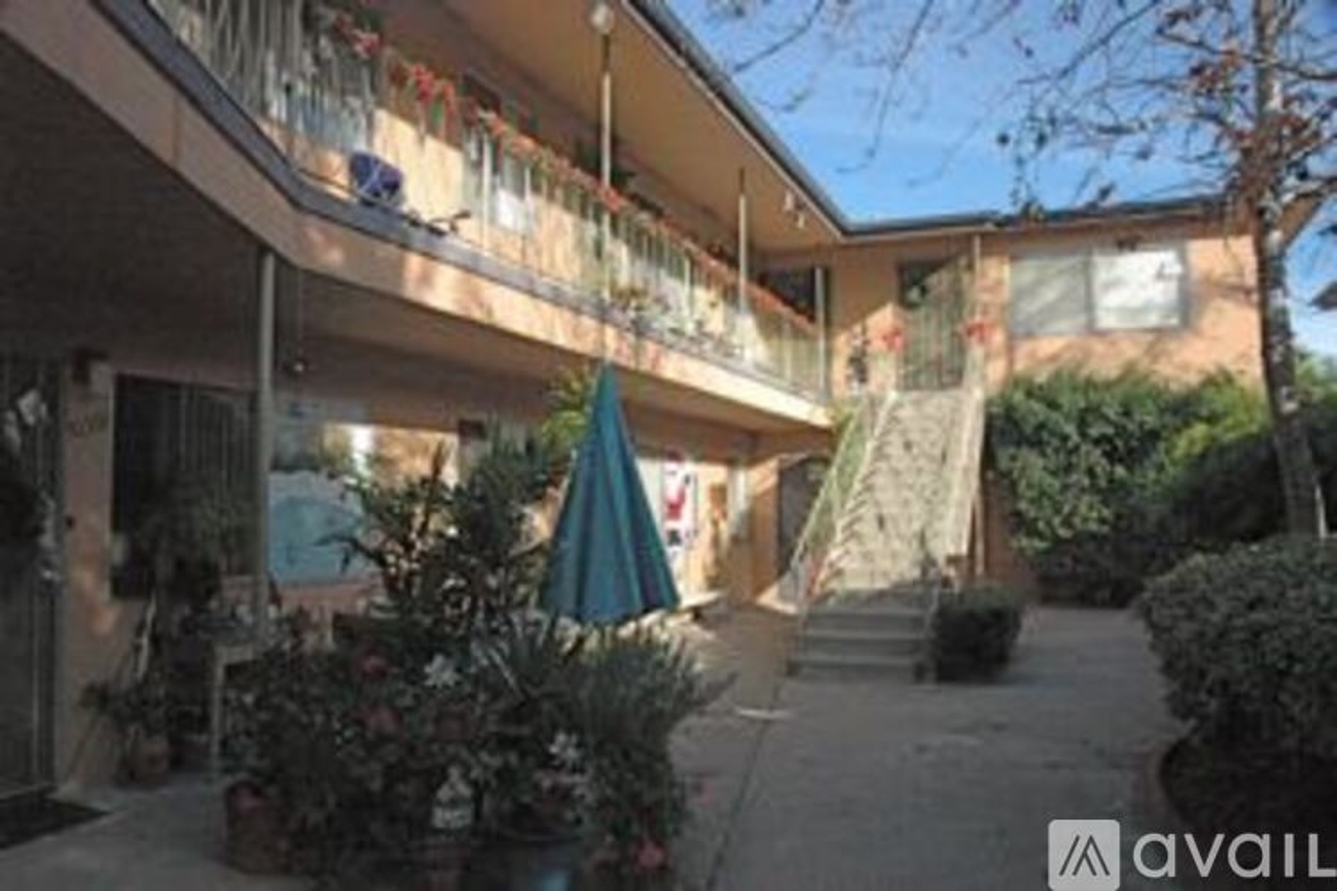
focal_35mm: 27
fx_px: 1003
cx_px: 668
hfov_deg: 67.4
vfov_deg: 47.9
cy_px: 446
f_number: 13
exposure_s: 1/640
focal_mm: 18
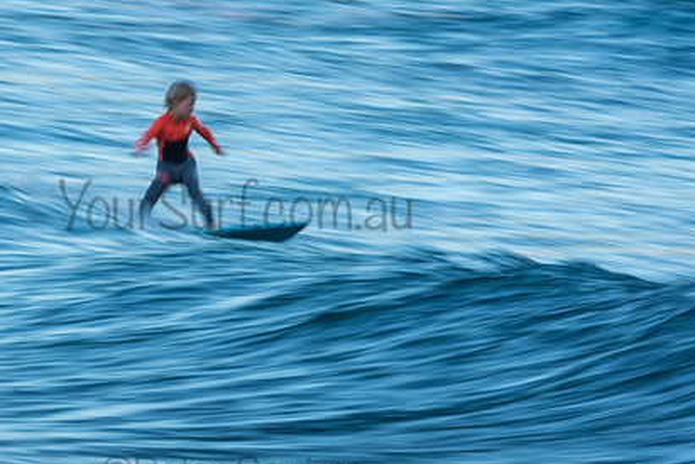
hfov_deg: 1.9
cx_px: 233
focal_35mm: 1058
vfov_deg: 1.3
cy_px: 191
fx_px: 20424
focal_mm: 500
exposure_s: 1/20
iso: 100
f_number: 20
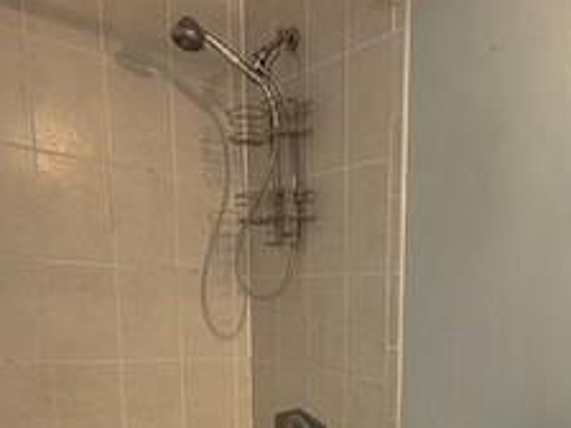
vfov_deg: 32.2
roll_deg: -1.8
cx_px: 444
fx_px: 660
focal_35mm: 40
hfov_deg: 44.8
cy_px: 459
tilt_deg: -11.7
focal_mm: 2.22
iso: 250
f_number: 2.2
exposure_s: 1/60
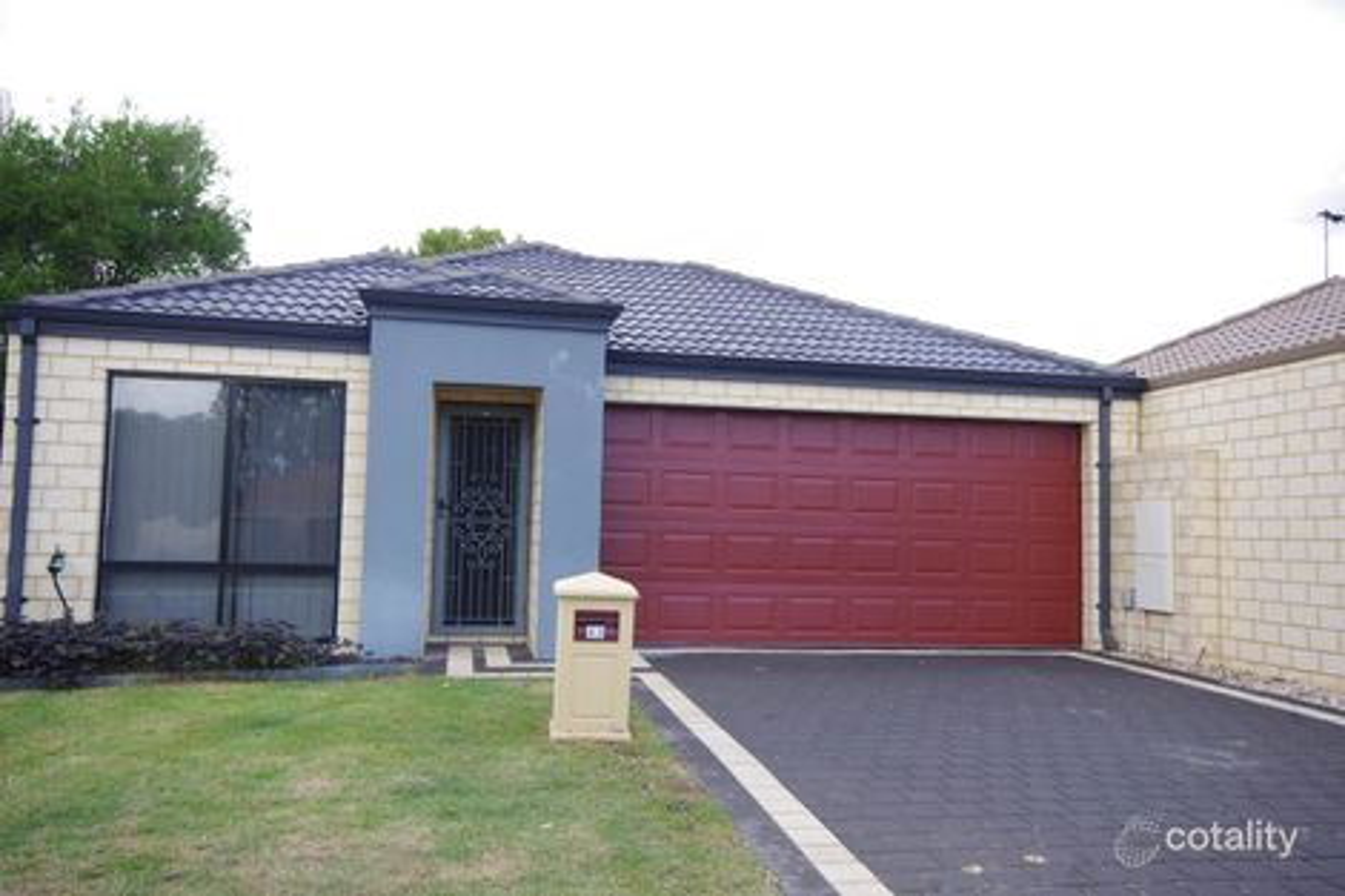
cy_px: 448
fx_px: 1120
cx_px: 672
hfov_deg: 61.9
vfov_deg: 43.6
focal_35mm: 30
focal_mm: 20
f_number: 10
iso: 200
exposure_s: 1/50
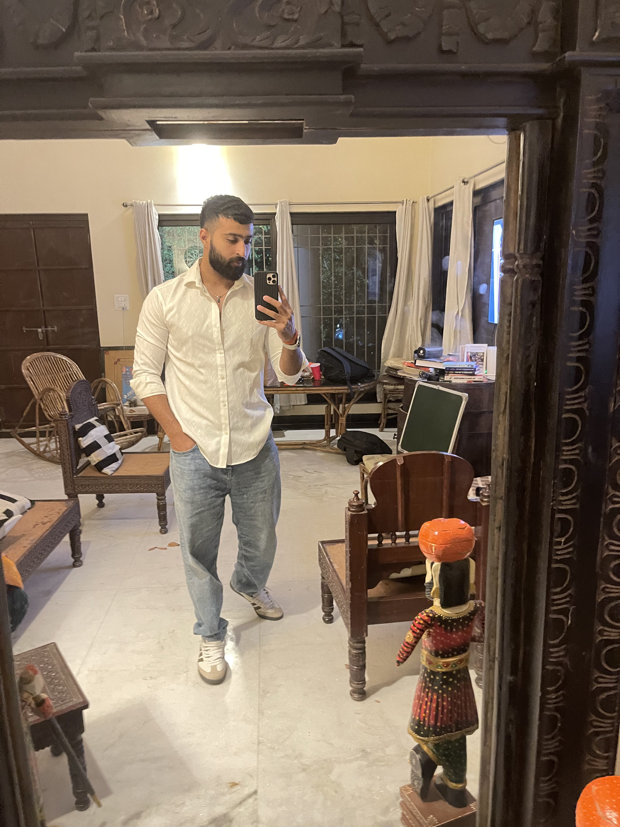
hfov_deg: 54.9
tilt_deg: -9.8
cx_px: 310
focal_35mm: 25
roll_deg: +1.0
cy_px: 414
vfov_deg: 69.4
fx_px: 597
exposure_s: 1/23
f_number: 1.6
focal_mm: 5.1
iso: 1000
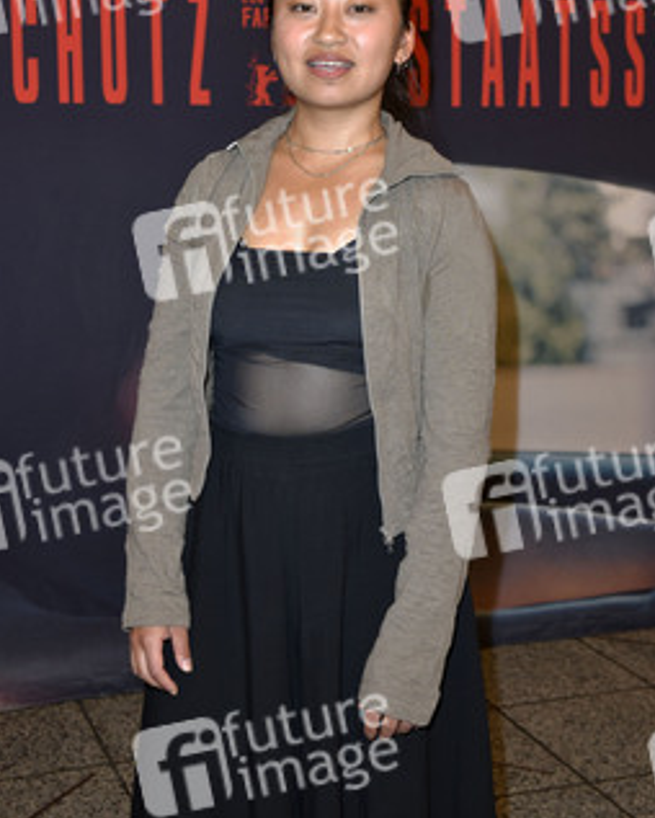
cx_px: 340
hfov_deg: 29.2
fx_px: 1259
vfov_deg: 35.9
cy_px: 369
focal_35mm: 52
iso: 500
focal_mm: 44
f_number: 5.6
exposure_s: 1/200
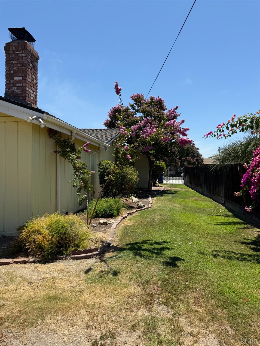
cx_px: 130
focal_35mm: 24
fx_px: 240
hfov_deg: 56.8
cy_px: 173
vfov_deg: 71.6
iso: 80
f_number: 1.78
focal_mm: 6.76
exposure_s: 1/4405
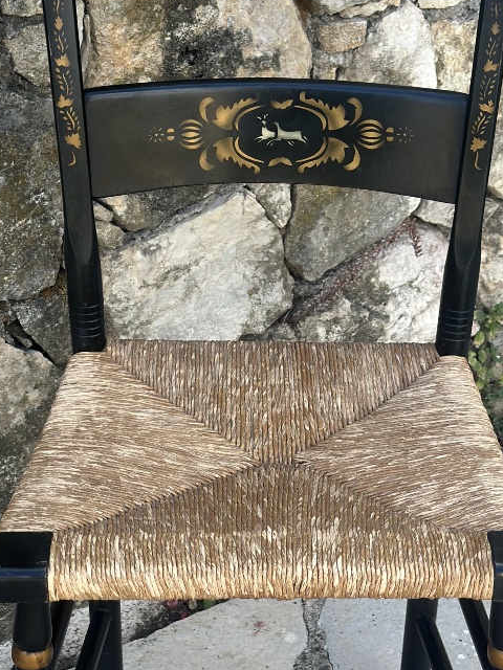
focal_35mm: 90
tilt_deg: -33.4
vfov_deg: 21.7
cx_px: 280
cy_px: 395
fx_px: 1744
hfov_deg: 16.4
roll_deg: -2.4
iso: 80
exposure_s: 1/532
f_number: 1.78
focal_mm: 6.86
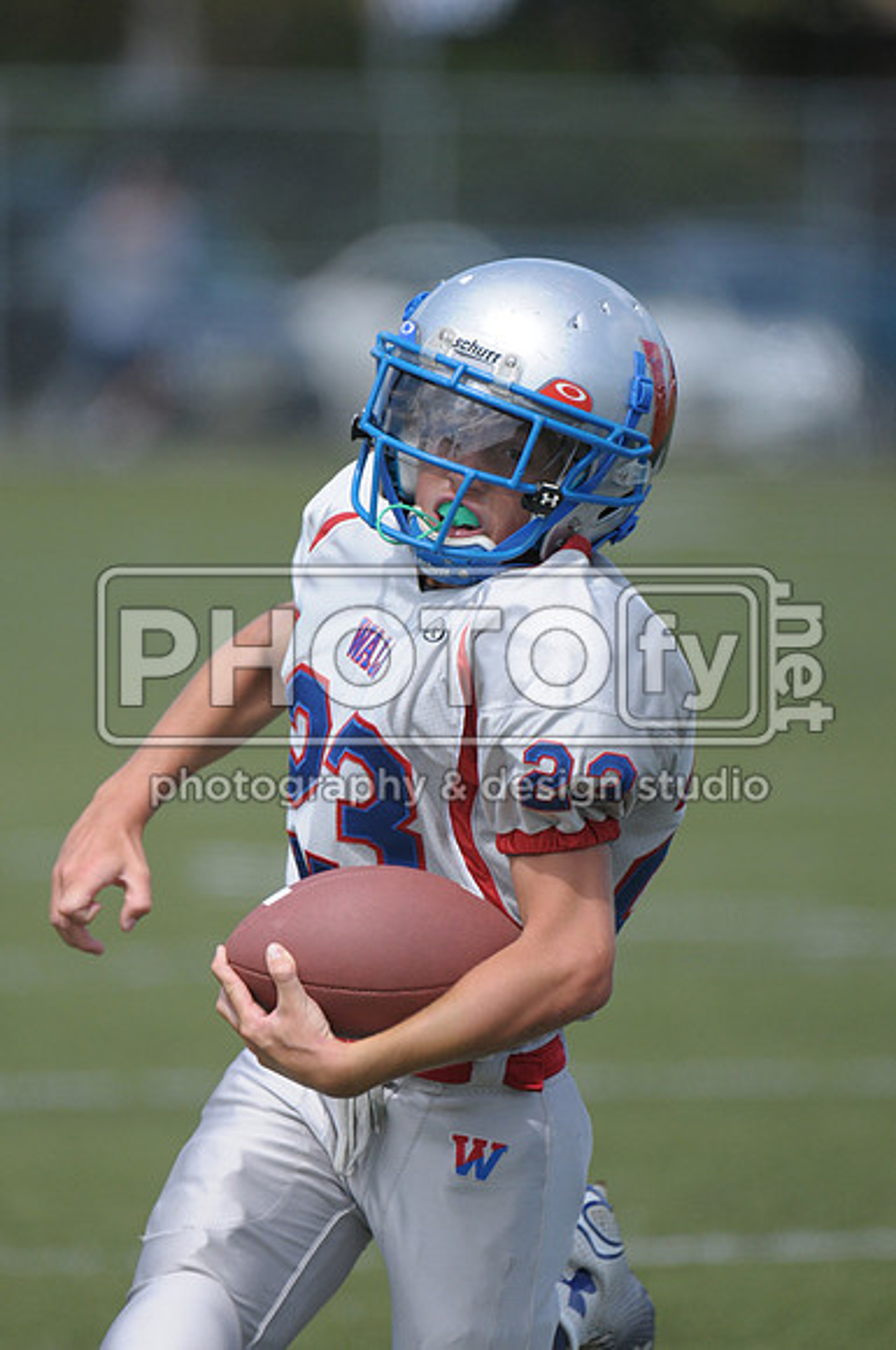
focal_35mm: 495
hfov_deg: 2.8
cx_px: 448
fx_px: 18534
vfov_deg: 4.2
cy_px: 675
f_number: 4
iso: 500
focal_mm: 330
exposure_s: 1/3200
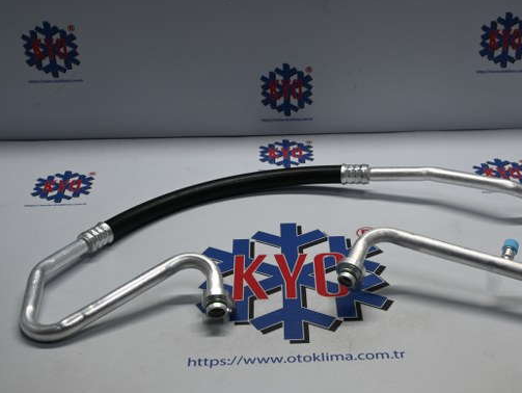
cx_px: 310
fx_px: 843
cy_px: 205
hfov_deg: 34.3
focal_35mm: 56
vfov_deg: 26.2
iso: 250
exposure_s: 1/50
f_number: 5
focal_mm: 32.5
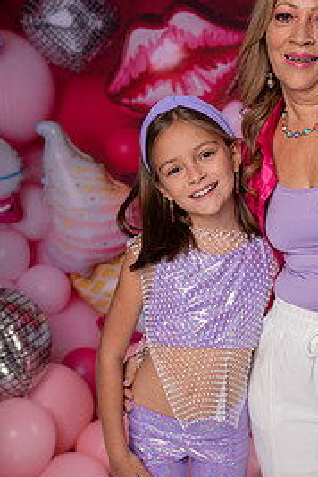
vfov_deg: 33.8
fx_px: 782
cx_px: 261
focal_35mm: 59
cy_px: 300
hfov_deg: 22.6
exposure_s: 1/250
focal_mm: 35
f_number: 3.2
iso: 50
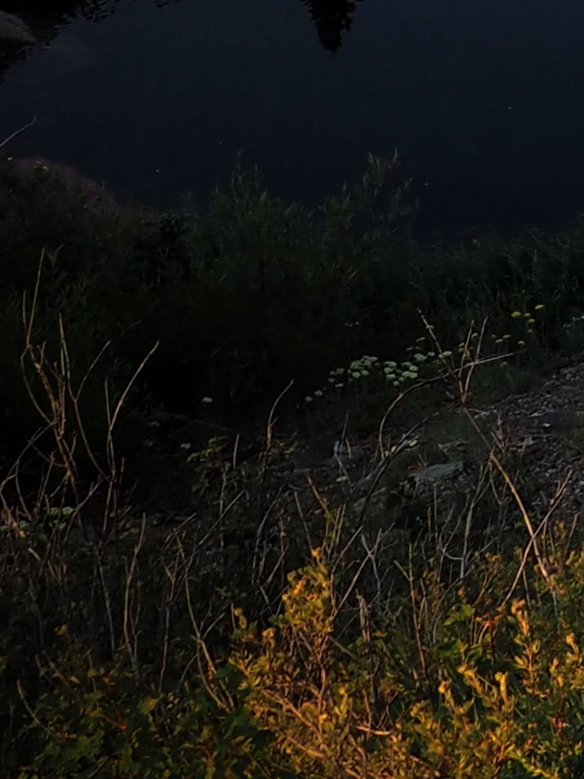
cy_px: -677
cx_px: 1258
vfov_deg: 13.0
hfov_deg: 10.0
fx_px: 3037
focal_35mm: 135
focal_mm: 14
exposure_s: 1/30
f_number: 11
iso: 100
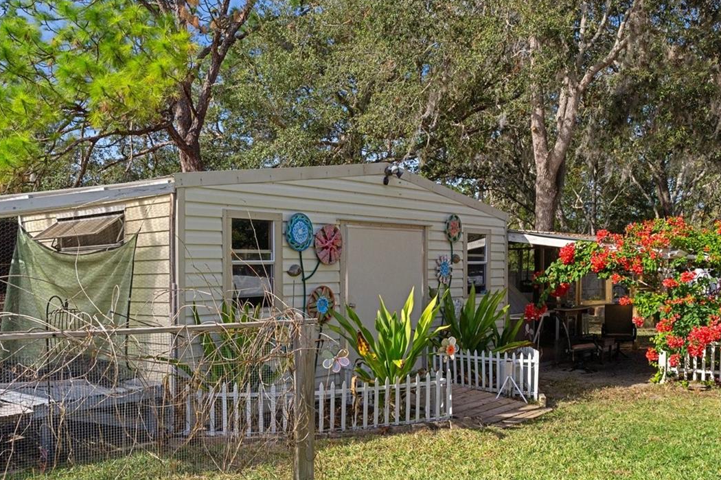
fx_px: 641
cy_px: 342
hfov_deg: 58.7
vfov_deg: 40.3
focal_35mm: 32
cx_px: 363
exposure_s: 1/200
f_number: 8
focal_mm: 14
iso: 320
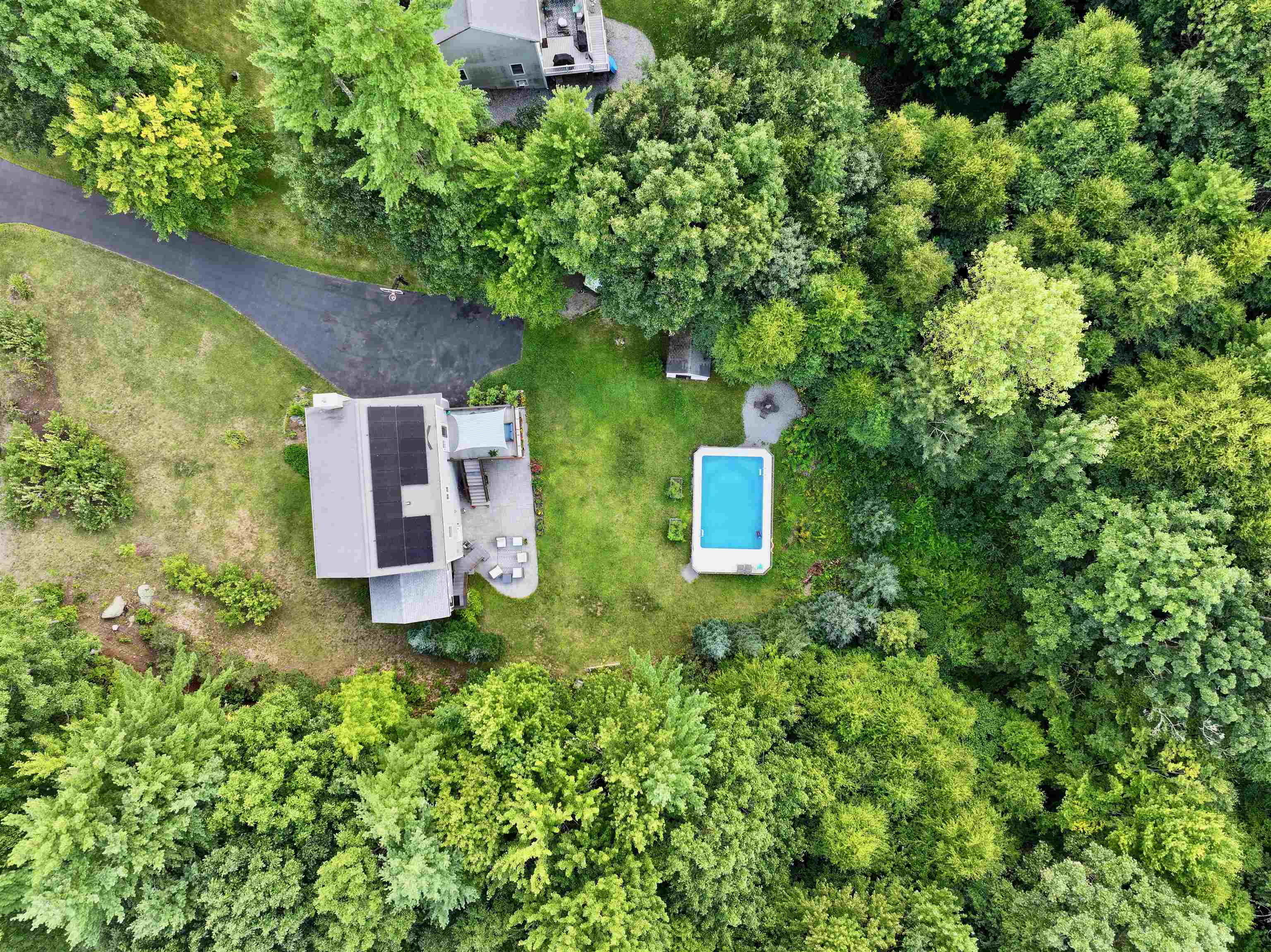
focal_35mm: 24
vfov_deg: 56.8
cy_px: 476
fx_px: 881
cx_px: 636
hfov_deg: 71.6
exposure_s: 1/160
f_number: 2.8
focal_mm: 12.29
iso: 100
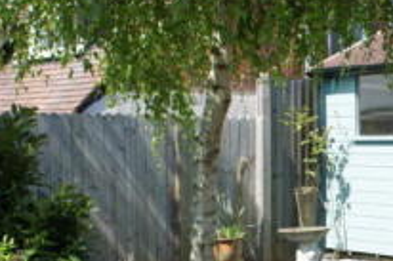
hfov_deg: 22.8
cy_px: 206
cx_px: 380
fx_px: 938
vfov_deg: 15.8
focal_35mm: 86
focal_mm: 18
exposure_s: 1/200
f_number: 7.1
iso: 200
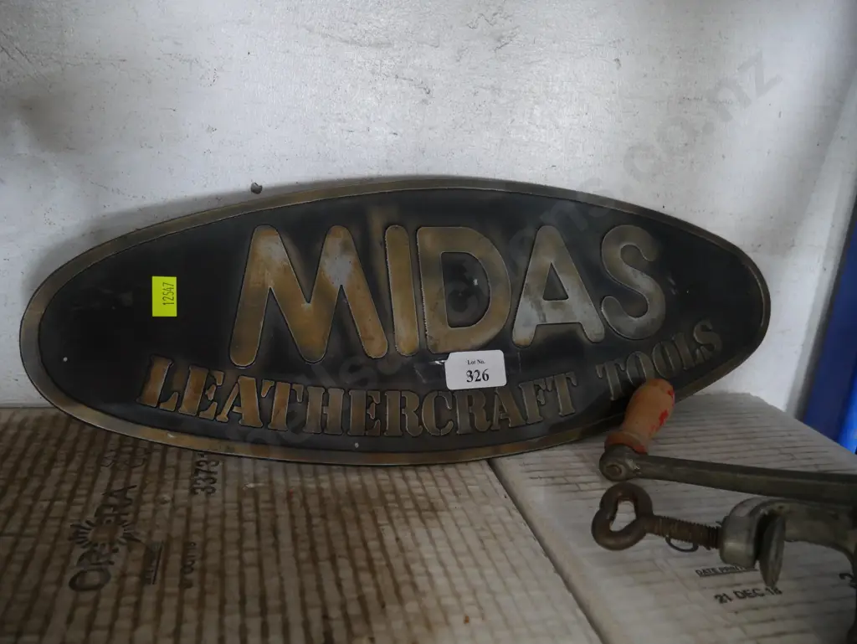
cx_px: 428
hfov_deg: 63.4
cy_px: 322
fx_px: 694
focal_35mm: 28
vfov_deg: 49.8
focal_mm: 14
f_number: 3.5
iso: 1600
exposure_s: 1/60
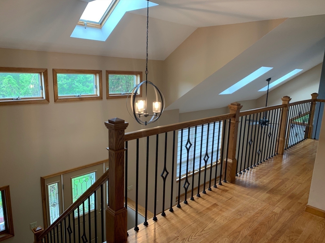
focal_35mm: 26
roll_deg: -2.3
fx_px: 244
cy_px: 122
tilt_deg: -10.1
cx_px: 162
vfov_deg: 53.1
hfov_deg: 67.3
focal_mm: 4.25
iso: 80
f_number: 1.8
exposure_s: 1/60
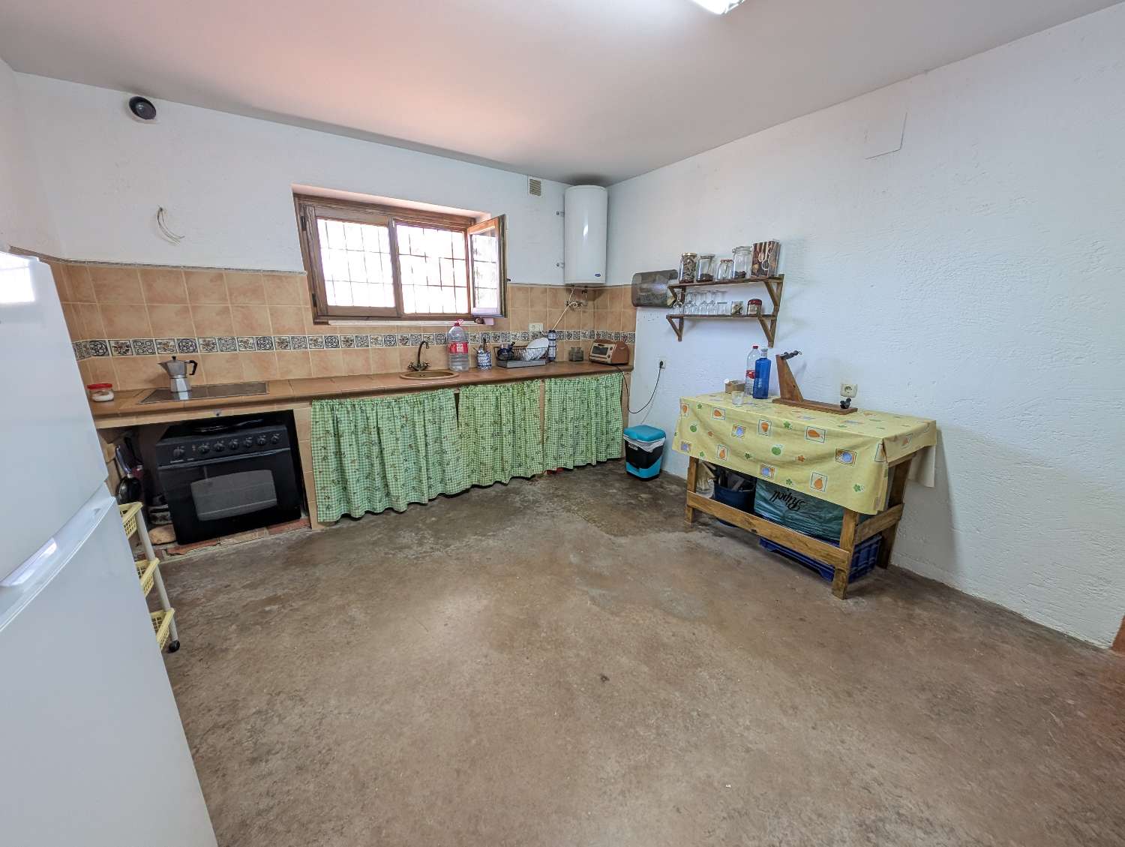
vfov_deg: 94.6
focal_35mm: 12
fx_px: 390
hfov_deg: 110.5
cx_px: 562
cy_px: 424
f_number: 1.95
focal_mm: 2.23
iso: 219
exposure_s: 1/50
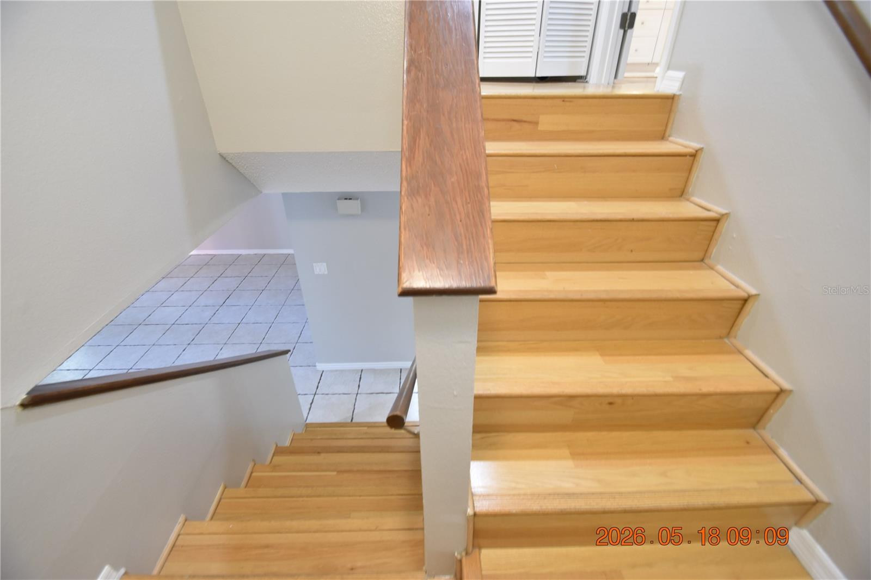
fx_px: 363
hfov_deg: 100.4
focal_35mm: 15
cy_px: 290
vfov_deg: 77.3
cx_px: 436
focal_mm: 10
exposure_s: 1/15
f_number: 3.5
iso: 800
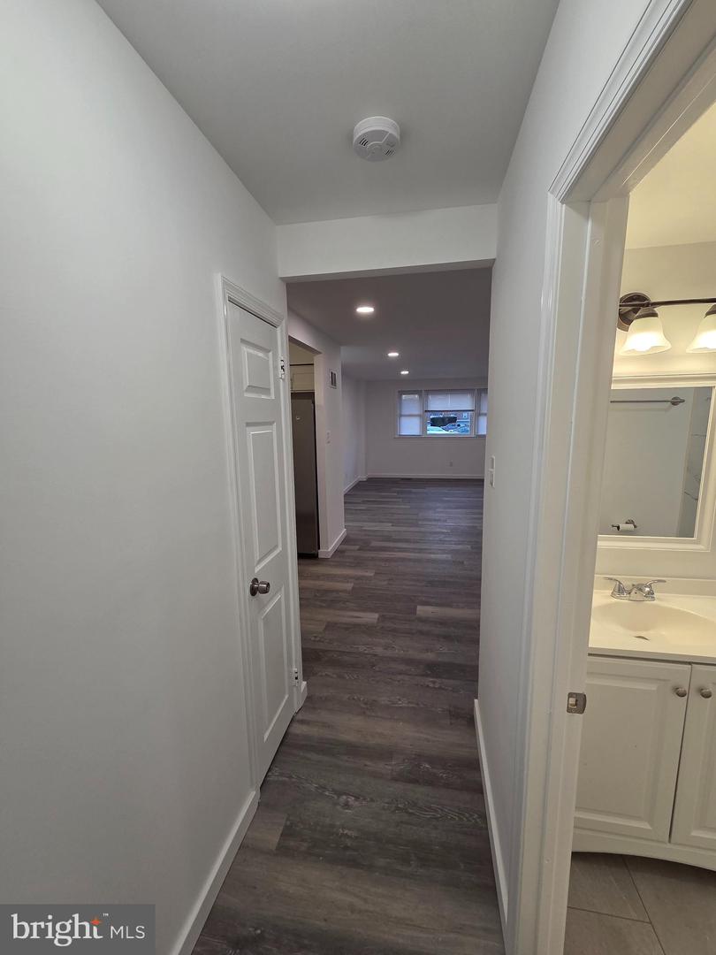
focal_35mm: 13
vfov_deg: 106.2
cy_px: 478
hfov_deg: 89.9
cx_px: 358
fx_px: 359
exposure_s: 1/120
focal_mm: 2.2
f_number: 2.2
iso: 125
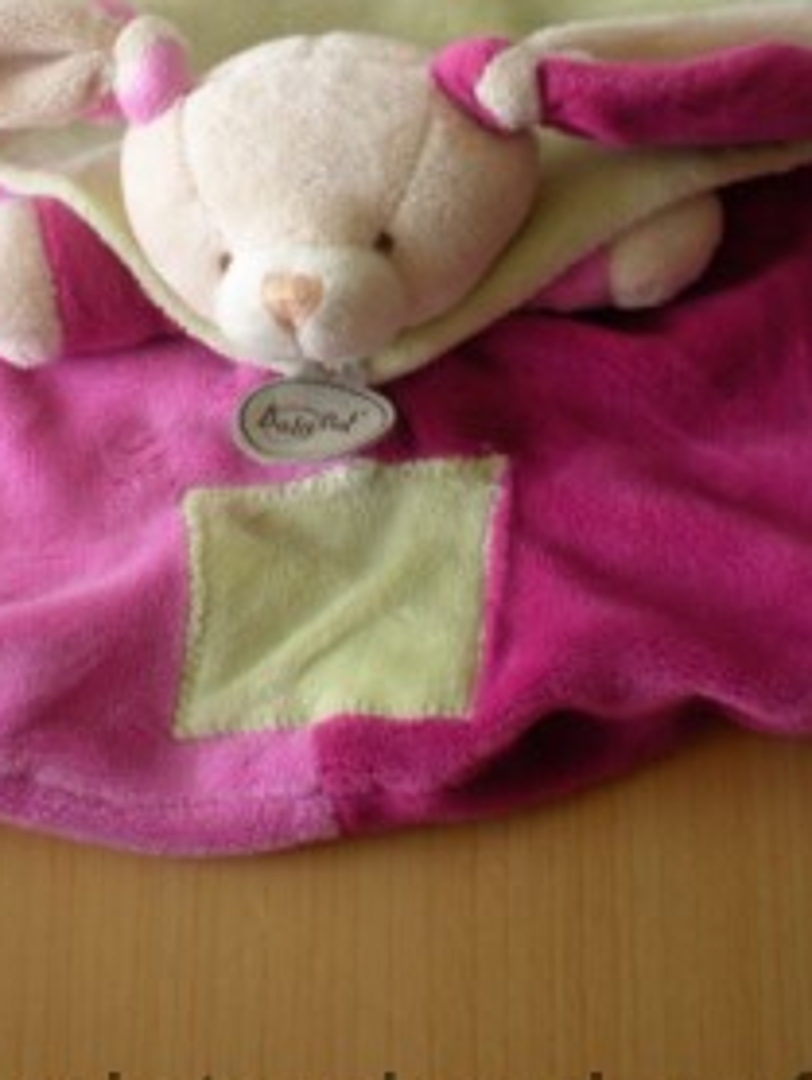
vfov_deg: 26.8
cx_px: 272
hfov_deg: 20.7
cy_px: 186
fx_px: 2217
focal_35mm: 71
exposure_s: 1/60
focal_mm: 6.3
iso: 121
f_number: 3.1
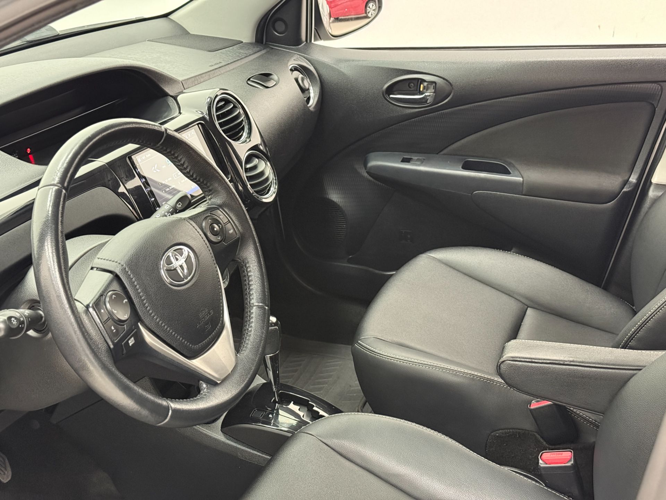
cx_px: 333
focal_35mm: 48
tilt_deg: -24.0
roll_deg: +1.0
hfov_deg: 39.7
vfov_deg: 30.3
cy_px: 250
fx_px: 924
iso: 640
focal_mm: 6.76
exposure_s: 1/30
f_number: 1.78
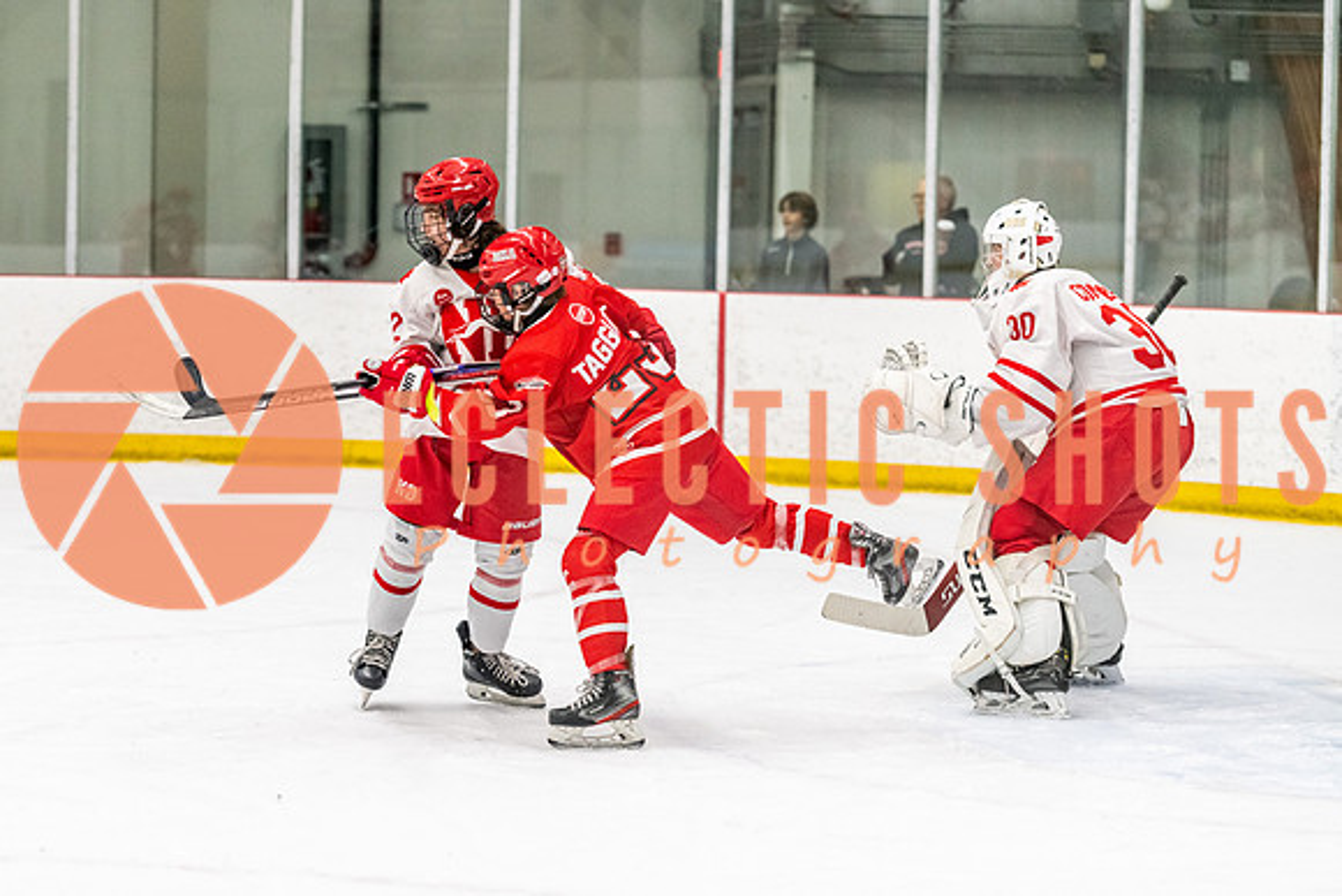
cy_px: 448
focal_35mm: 124
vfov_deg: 11.1
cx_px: 549
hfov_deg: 16.5
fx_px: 4628
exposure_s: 1/800
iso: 4000
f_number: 2.8
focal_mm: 105
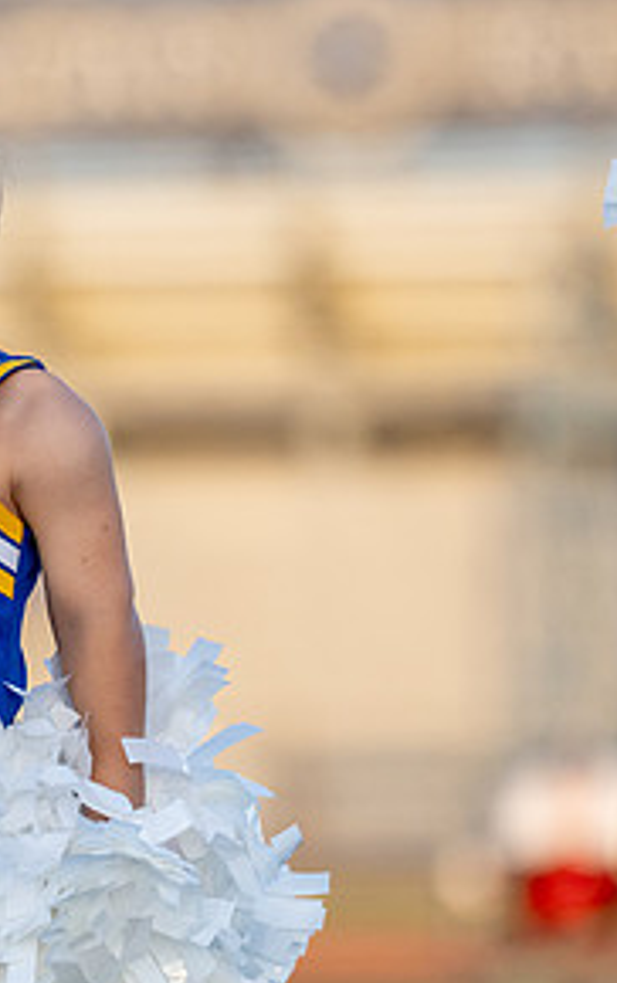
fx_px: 12608
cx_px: -62
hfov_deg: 2.8
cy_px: 491
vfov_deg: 4.5
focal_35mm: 470
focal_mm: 164
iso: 500
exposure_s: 1/2500
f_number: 2.8
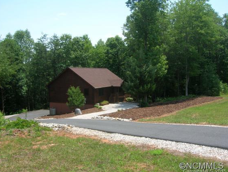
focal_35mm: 35
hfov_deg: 52.6
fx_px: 231
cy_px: 87
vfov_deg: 40.8
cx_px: 112
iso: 50
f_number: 4.9
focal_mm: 5.7
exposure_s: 1/210
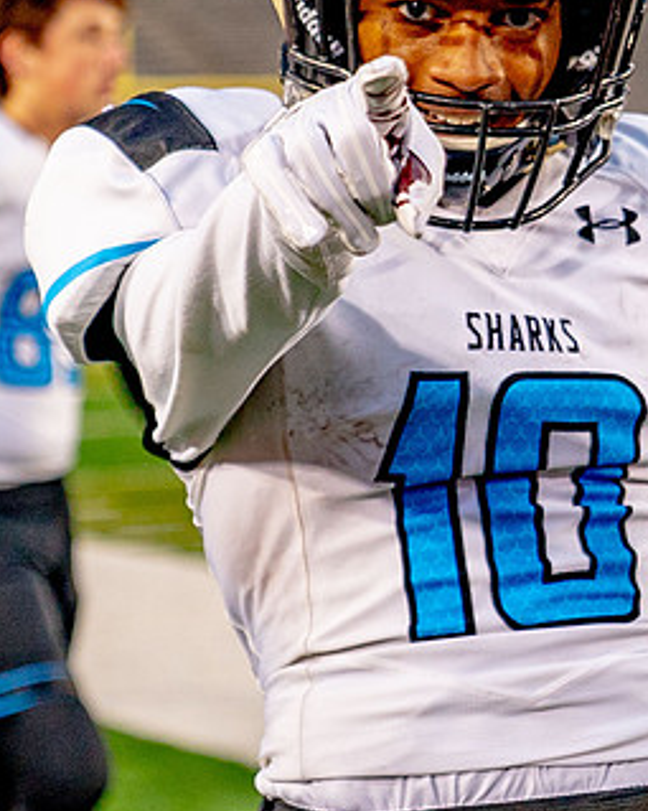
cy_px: 170
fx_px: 4797
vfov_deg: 9.6
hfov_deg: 7.7
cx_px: 473
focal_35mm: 200
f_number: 2.8
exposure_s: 1/1000
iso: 640
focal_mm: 59
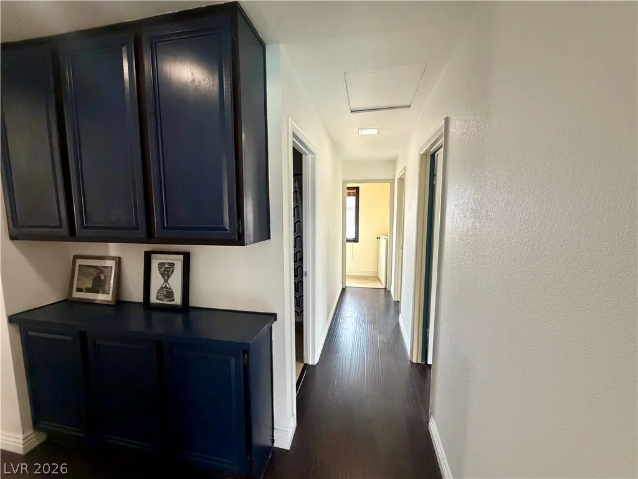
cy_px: 240
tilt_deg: -7.0
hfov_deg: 102.1
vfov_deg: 85.7
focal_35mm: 14
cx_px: 319
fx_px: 258
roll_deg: +0.2
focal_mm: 2.22
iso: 640
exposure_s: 1/60
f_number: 2.2
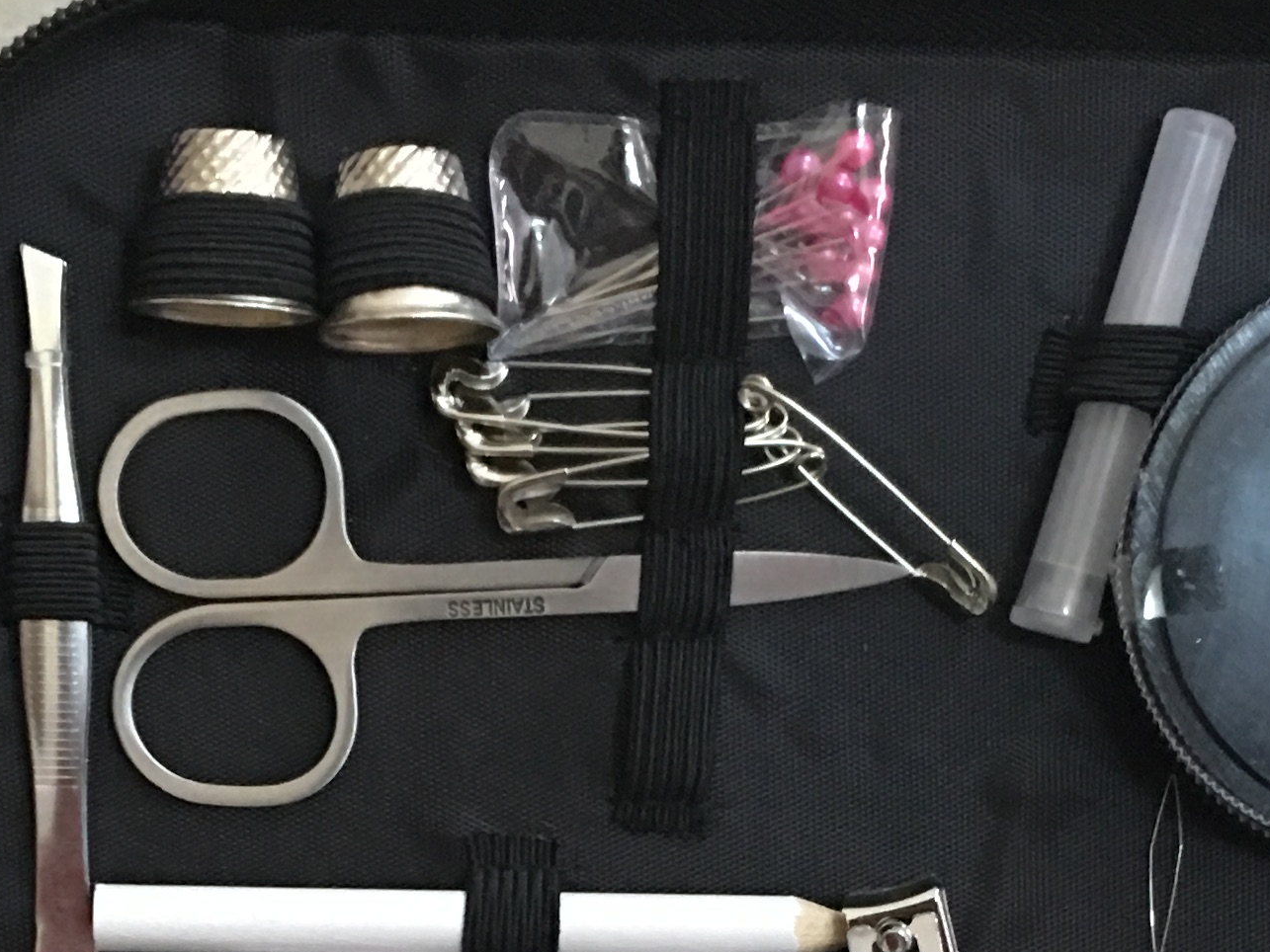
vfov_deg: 15.3
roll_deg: -1.1
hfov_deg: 21.5
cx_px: 620
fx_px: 3339
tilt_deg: -38.5
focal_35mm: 91
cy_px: 1299
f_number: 2.2
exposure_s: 1/8
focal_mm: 4.15
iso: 100
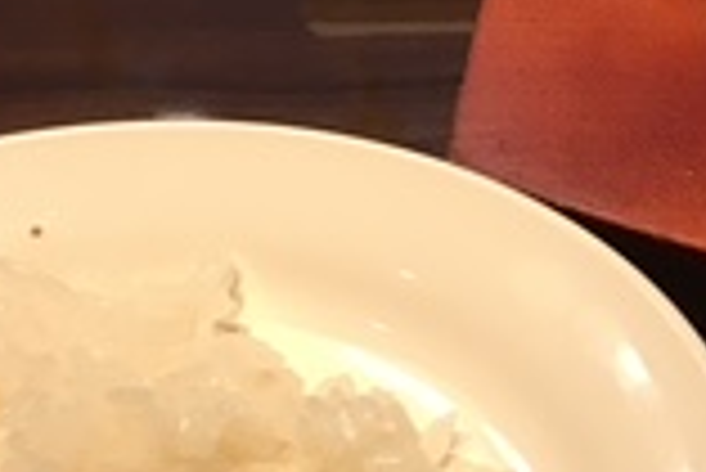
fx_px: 2414
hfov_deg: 15.0
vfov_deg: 11.0
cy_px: 521
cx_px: 1156
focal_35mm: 123
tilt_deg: -50.7
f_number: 2.2
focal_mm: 4.15
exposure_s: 1/33
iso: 100
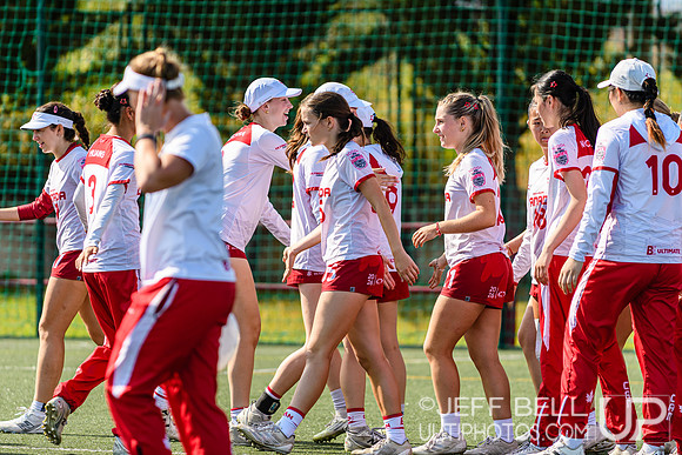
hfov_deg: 6.9
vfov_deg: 4.6
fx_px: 5684
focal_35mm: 300
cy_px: 228
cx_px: 341
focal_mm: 200
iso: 125
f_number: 3.2
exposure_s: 1/1000
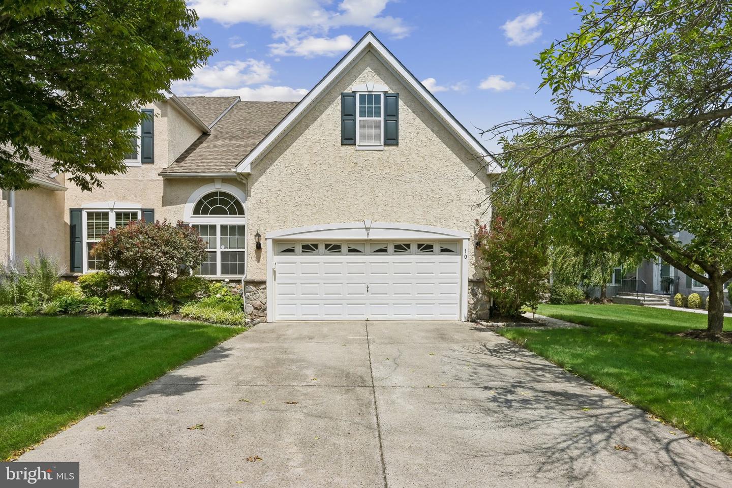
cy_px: 244
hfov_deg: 77.3
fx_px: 457
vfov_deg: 56.1
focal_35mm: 22
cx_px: 366
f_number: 11
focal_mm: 22.5
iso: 400
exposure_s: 1/2000
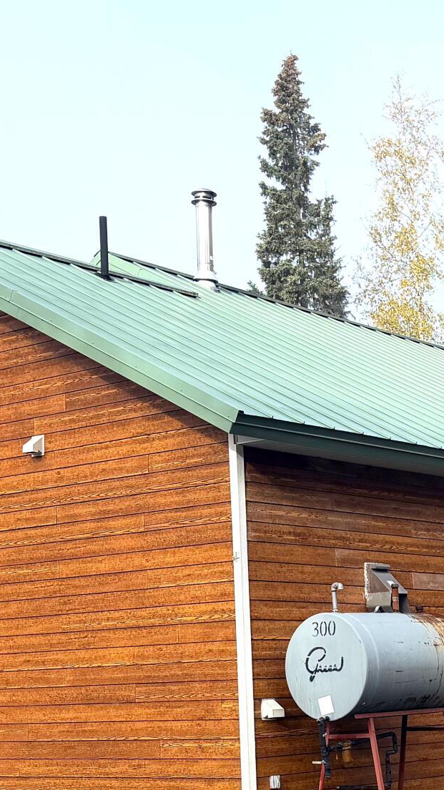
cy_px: 669
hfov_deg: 16.6
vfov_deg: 28.9
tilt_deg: -1.0
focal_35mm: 71
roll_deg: +1.9
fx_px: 1487
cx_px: 459
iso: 80
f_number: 1.78
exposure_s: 1/2000
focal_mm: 6.76
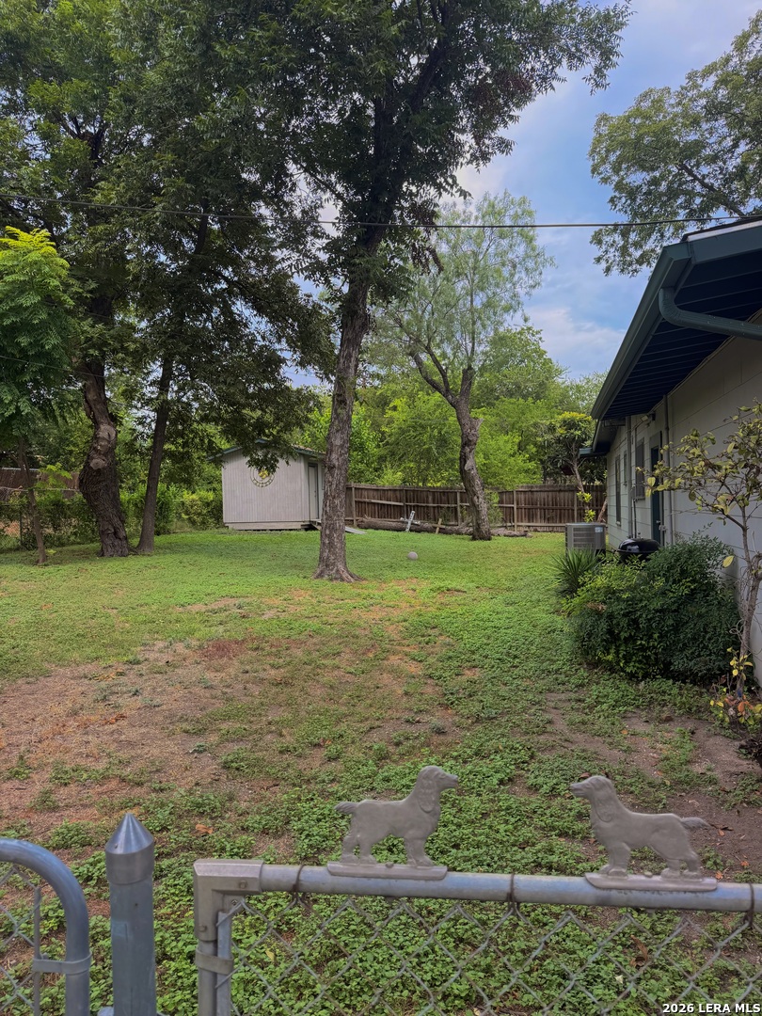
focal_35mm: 24
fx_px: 704
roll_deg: +1.2
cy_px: 508
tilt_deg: +0.5
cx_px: 381
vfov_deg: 71.6
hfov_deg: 56.8
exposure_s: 1/1091
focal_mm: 6.76
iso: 100
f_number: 1.78
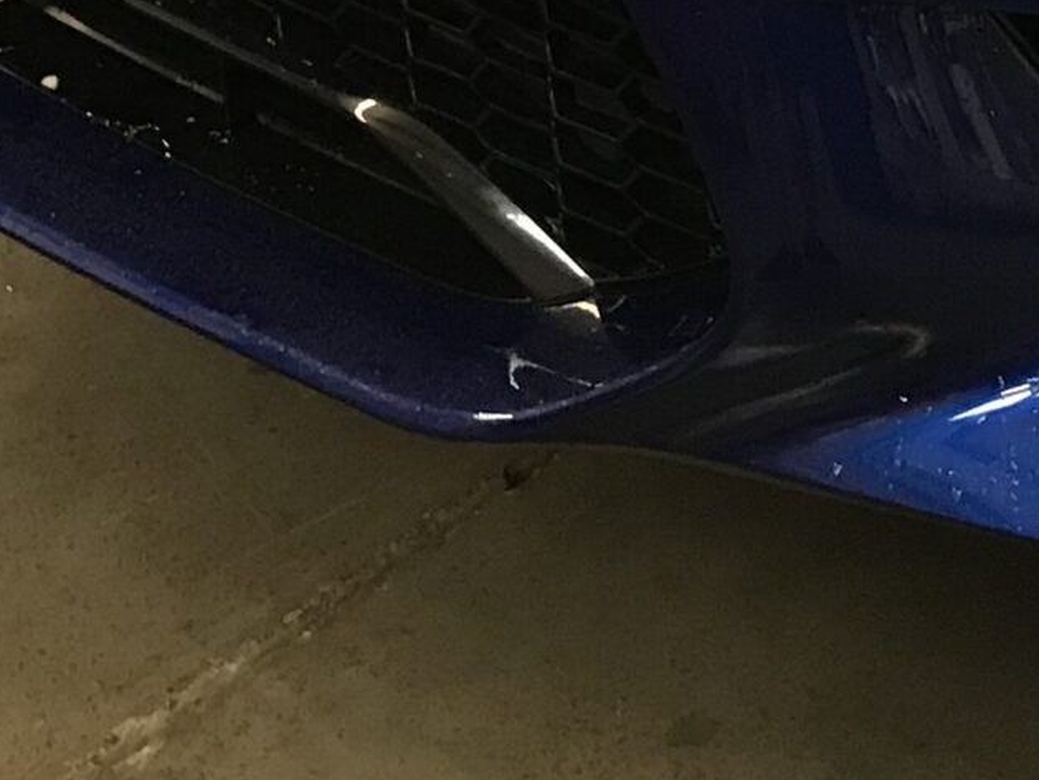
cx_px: 1244
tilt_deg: -21.2
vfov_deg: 11.9
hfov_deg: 16.5
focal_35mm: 114
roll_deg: -1.4
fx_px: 3422
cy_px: -658
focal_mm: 3.99
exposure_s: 1/15
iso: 64
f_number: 1.8
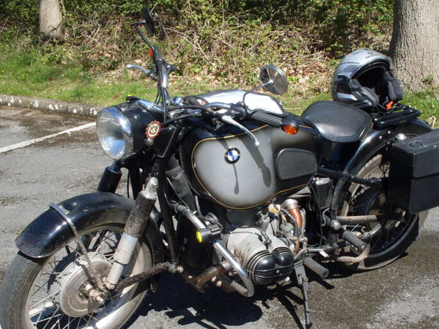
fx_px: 723
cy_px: 217
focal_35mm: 57
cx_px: 267
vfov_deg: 25.5
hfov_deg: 33.7
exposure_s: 1/125
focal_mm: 6.3
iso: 80
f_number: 8.4
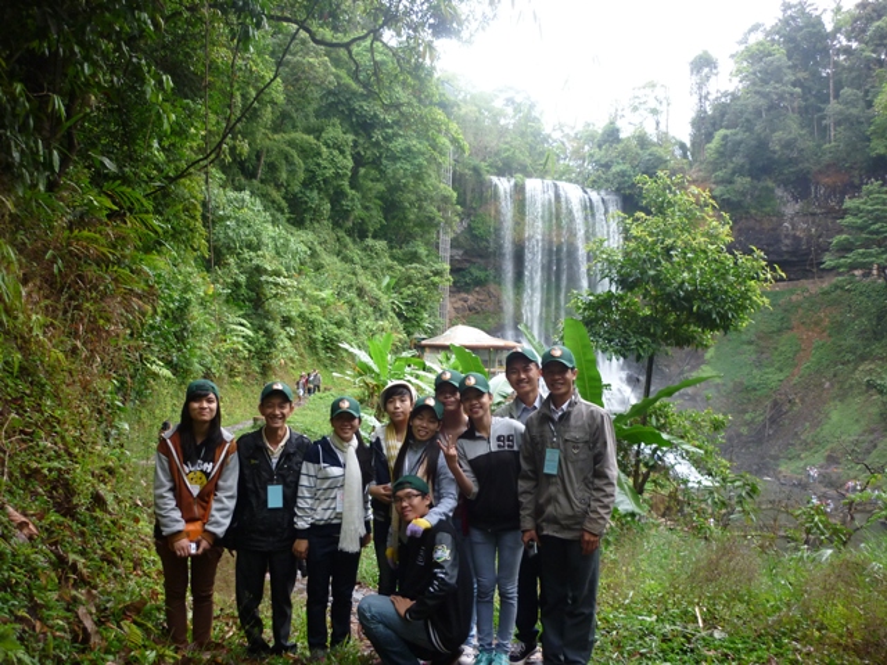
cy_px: 332
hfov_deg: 55.4
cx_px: 444
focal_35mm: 33
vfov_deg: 42.9
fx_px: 846
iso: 160
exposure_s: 1/100
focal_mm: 5.5
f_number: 2.8
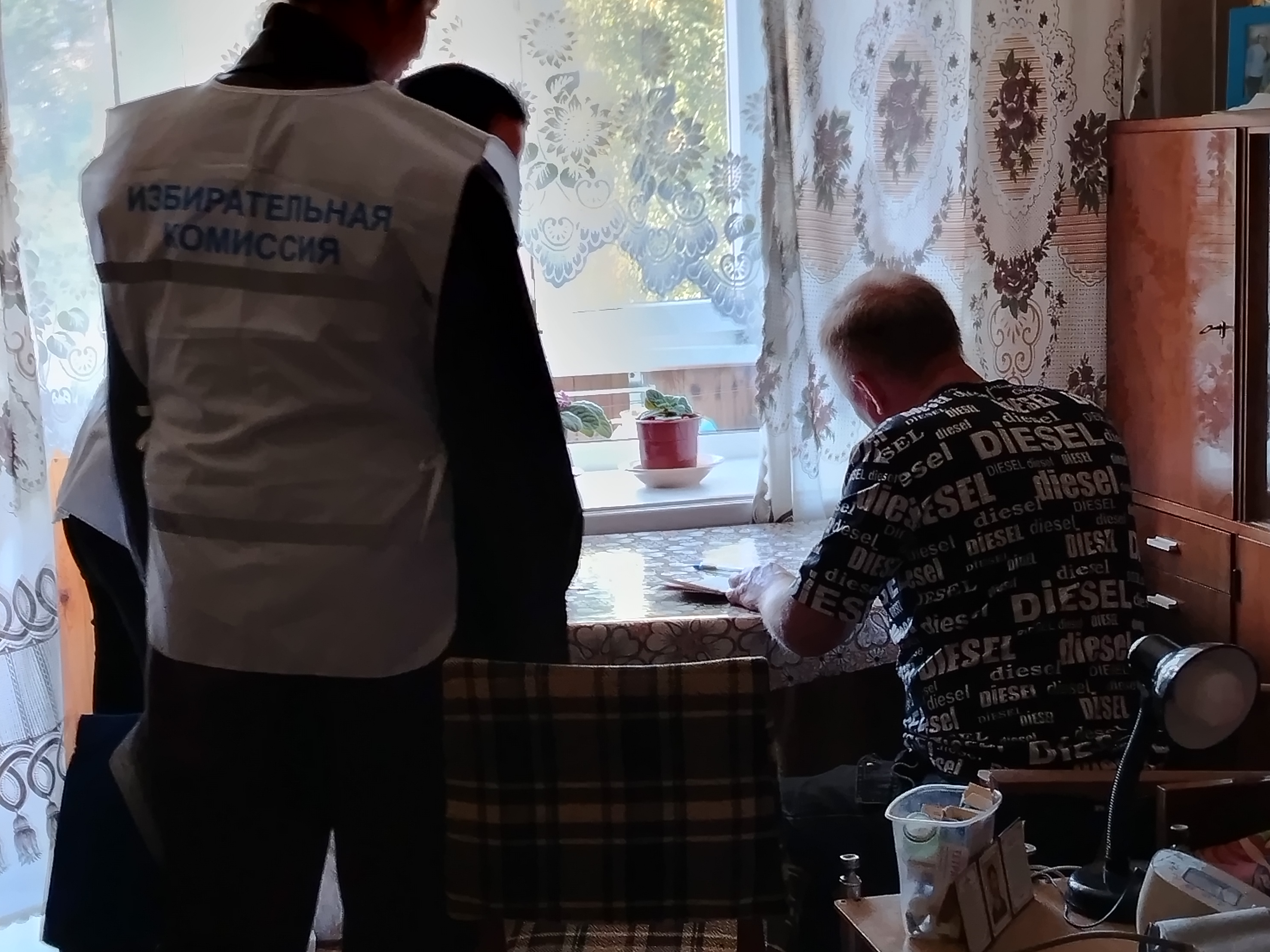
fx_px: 2385
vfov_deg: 22.5
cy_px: 591
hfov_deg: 29.8
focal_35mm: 65
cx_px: 640
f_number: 1.75
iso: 566
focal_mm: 5.25
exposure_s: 1/50
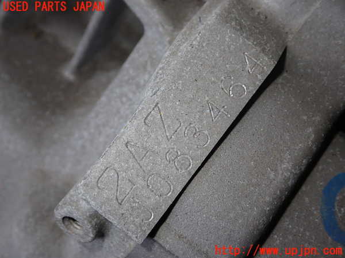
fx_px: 379
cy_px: 129
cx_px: 172
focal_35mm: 38
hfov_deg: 49.0
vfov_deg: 37.7
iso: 125
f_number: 8
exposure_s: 1/40
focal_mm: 6.83
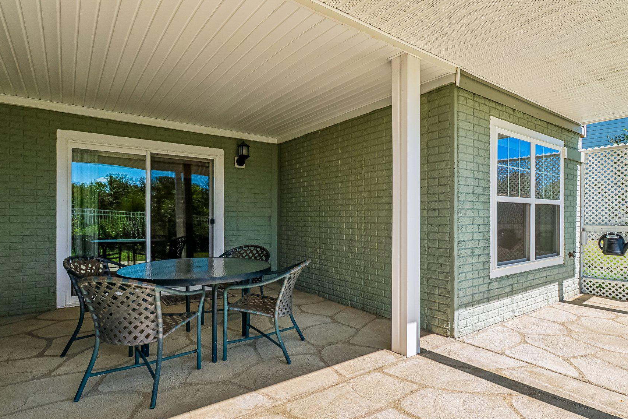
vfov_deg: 67.1
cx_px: 327
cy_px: 238
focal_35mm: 18
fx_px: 314
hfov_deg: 90.0
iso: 400
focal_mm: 10
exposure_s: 1/1000
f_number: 5.6
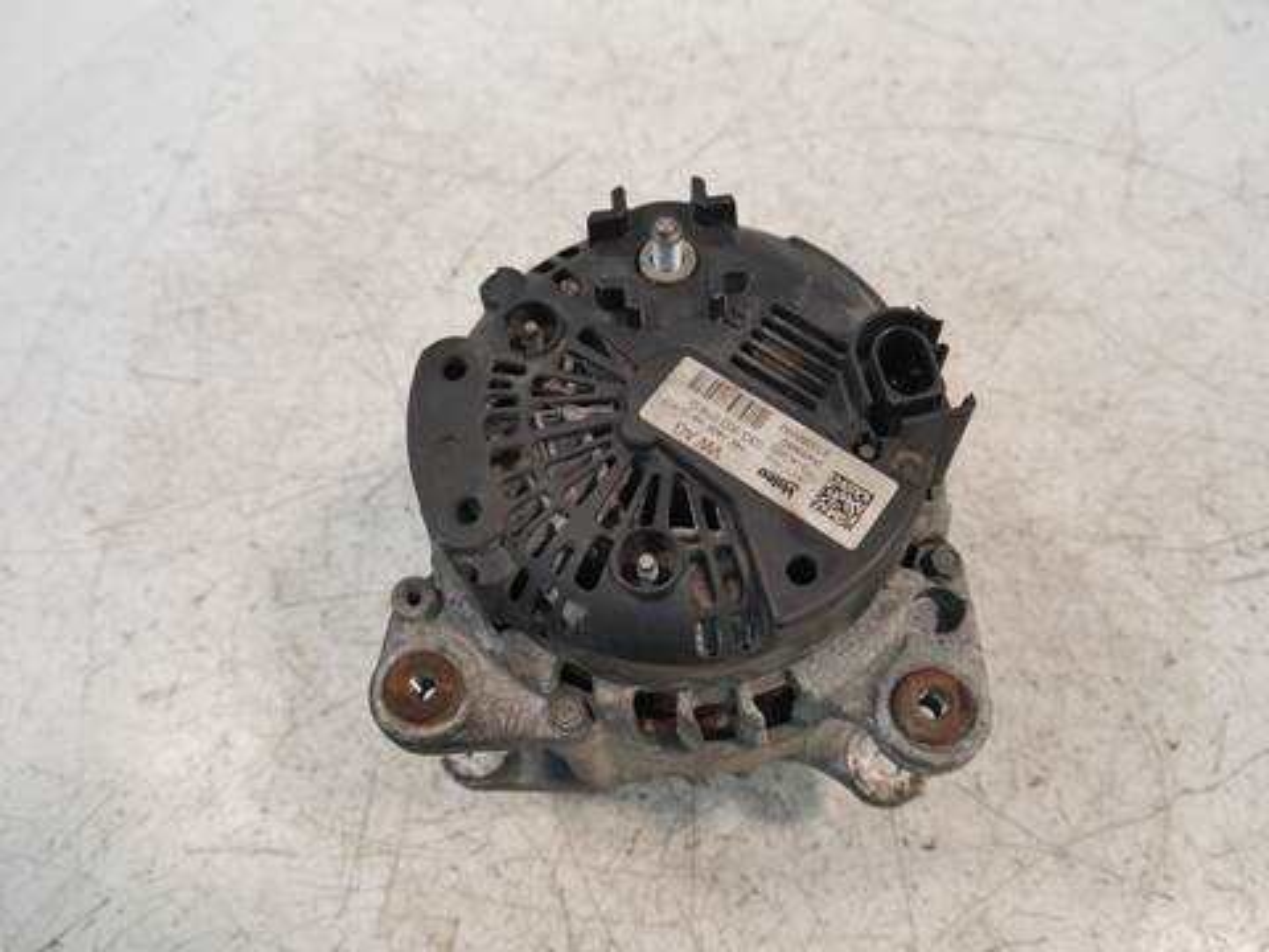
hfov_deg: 60.0
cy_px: 476
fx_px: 1100
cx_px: 634
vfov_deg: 46.8
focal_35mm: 30
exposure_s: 1/125
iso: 800
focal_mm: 15
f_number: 3.6
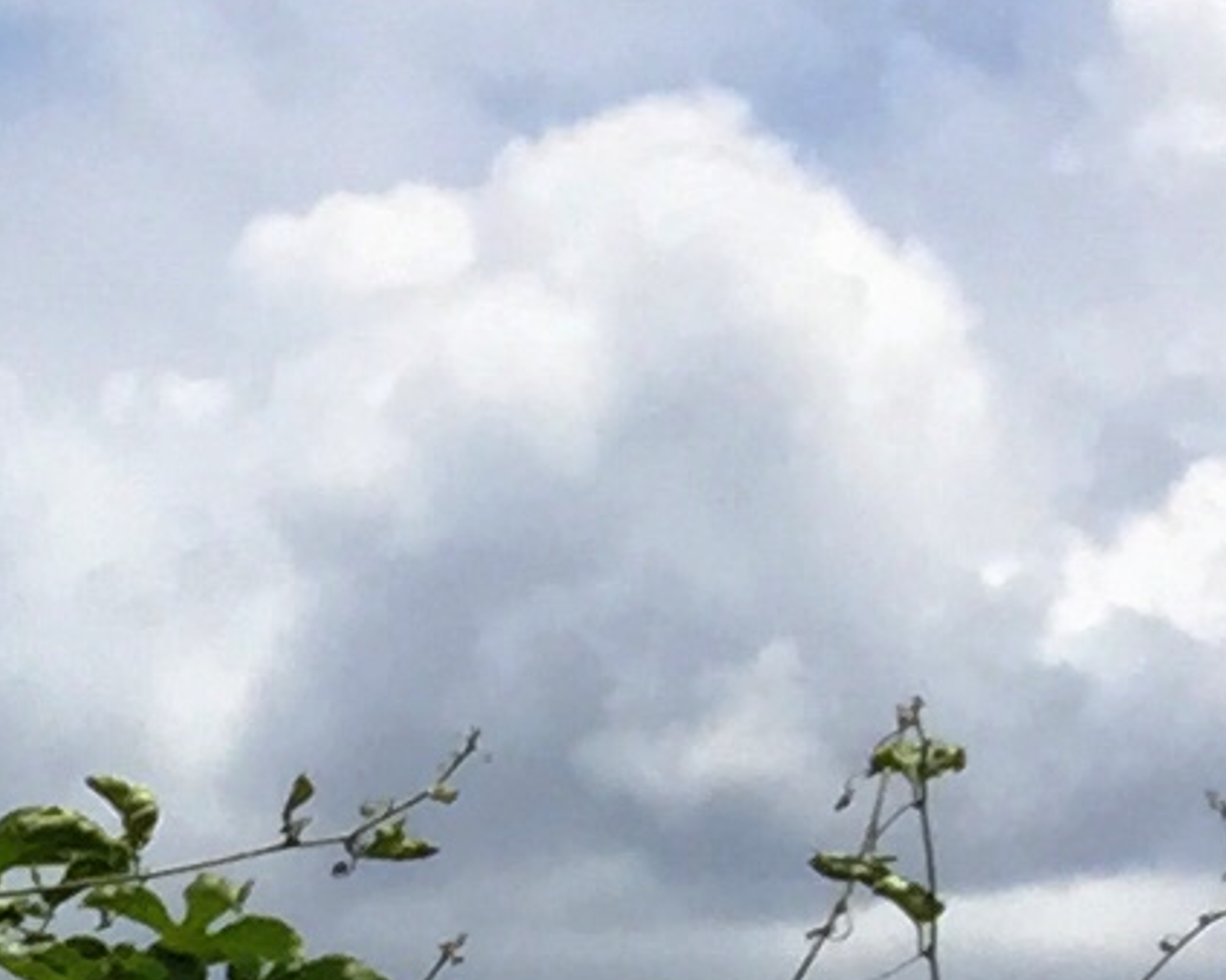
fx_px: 7908
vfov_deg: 6.8
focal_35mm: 218
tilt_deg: -0.4
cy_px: 2157
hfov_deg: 7.3
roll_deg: -1.4
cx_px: -3105
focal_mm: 4.15
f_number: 2.2
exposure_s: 1/2825
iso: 32
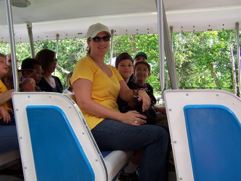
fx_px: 251
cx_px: 120
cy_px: 90
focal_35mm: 36
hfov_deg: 51.4
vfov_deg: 39.7
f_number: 3.4
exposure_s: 1/180
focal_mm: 5.6
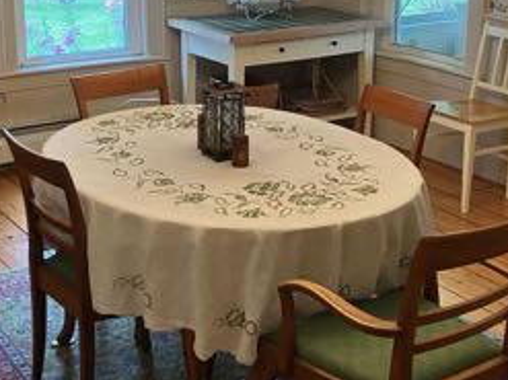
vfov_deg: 21.5
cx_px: 269
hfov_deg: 28.6
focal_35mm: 68
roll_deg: +0.3
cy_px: 121
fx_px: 997
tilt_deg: -16.9
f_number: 1.8
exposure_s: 1/60
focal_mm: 3.99
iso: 100
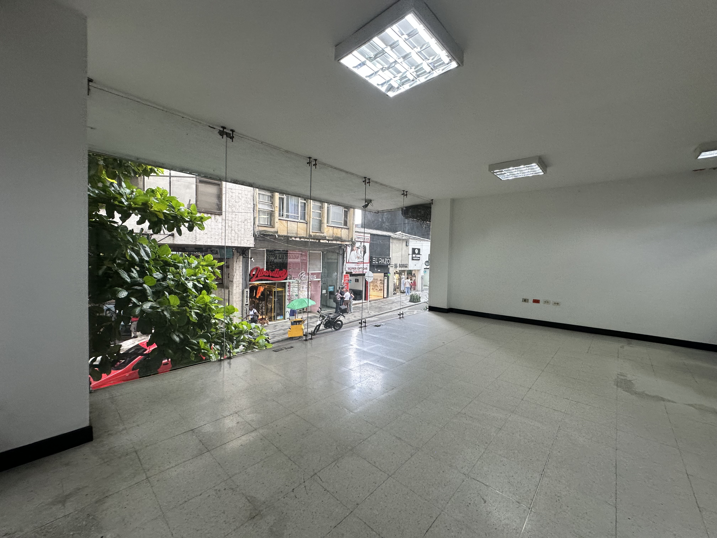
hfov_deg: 102.1
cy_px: 269
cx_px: 358
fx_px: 290
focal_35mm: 14
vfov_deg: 85.7
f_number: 2.2
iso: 160
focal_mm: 2.22
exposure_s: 1/120
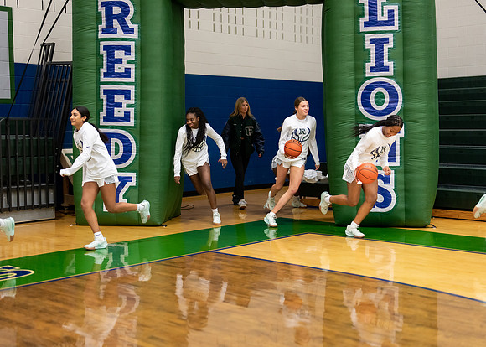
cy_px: 174
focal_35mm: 52
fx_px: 723
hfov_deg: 37.2
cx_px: 243
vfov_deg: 27.0
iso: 1250
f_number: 1.2
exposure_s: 1/1000
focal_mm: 50
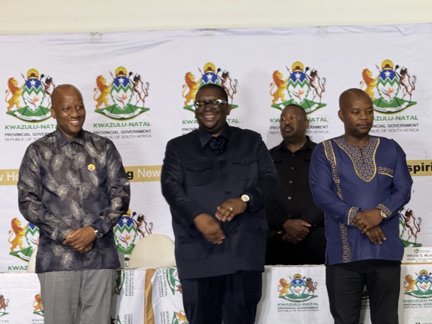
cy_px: 162
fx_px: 1498
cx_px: 216
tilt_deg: +2.1
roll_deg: +1.1
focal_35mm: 120
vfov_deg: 12.3
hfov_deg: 16.4
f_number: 2.8
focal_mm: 15.66
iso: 400
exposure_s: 1/50
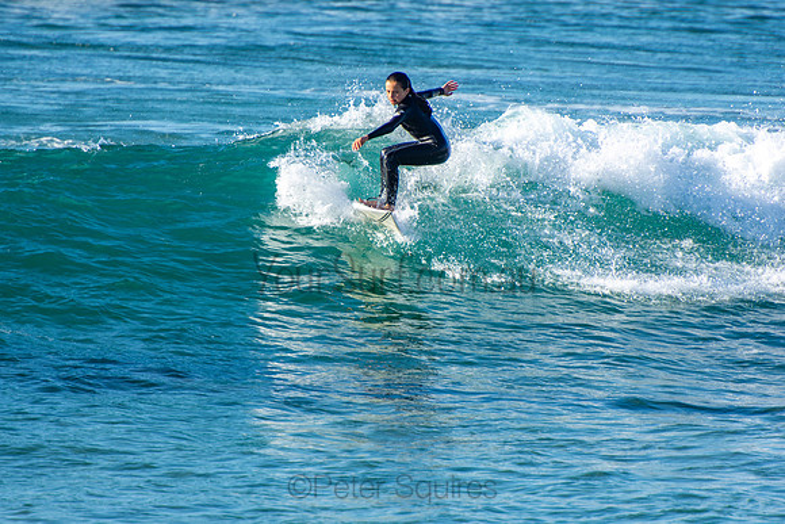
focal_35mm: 600
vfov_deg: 2.3
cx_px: 392
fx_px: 13086
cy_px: 262
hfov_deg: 3.4
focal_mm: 400
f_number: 5.6
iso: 110
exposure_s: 1/400
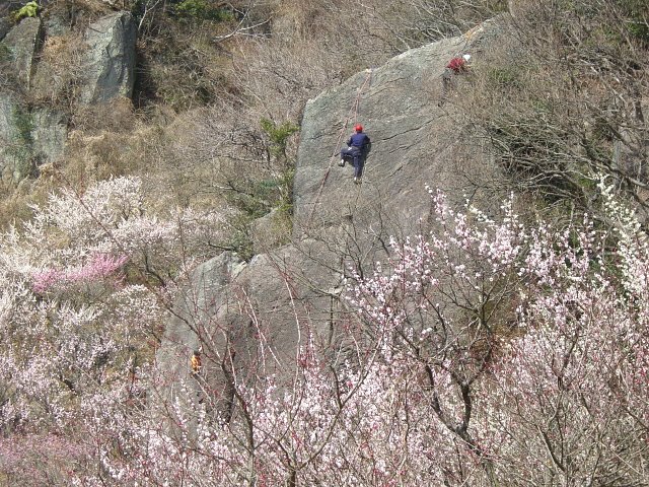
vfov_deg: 13.0
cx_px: 324
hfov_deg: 17.3
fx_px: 2137
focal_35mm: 114
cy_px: 244
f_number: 5.4
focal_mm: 23.7
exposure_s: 1/400
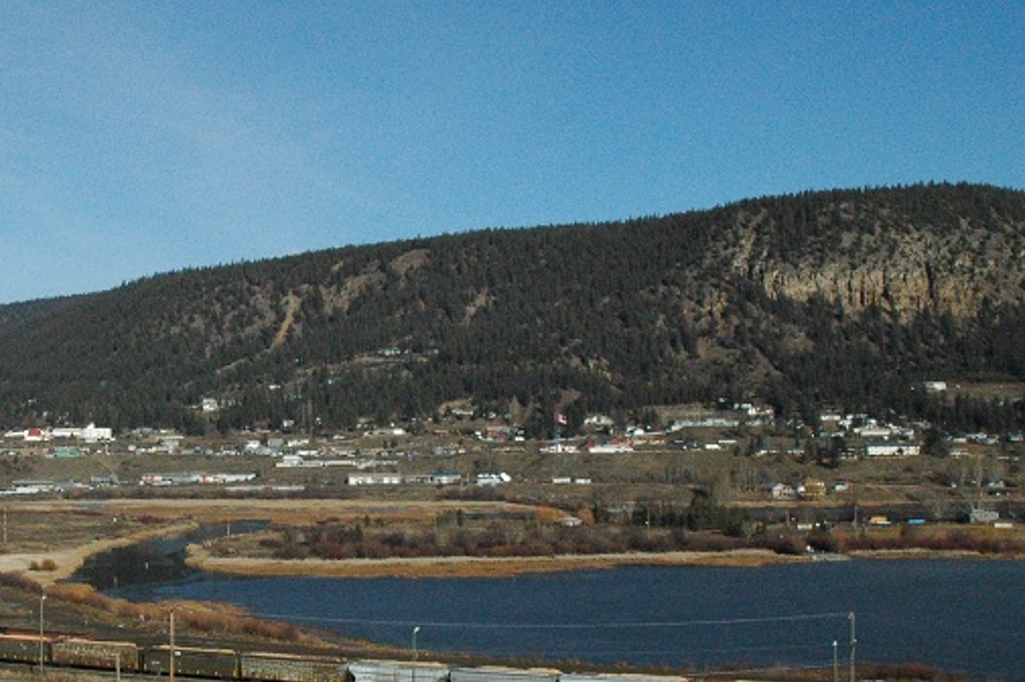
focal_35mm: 59
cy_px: 382
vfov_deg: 23.0
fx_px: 1679
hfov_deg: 32.7
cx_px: 155
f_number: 14
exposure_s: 1/1600
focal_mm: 22
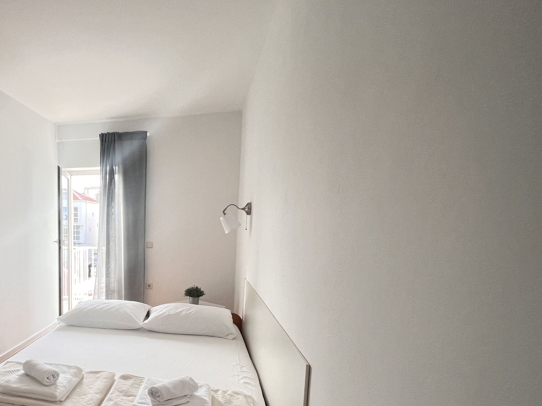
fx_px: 329
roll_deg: -0.8
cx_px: 108
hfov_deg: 71.0
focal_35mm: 21
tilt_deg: -7.0
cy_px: 261
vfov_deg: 62.3
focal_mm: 1.57
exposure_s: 1/99
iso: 80
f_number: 1.8
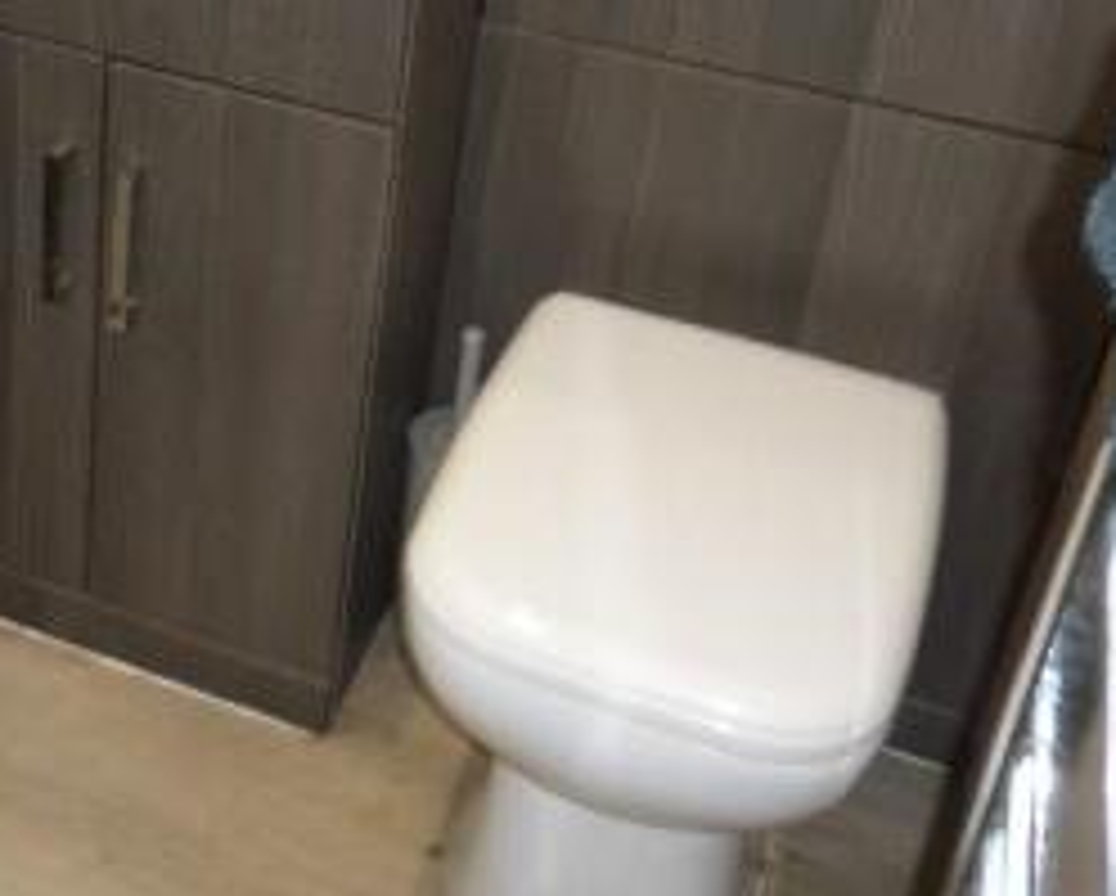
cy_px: 83
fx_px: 1819
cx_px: 142
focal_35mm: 55
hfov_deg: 32.6
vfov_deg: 26.7
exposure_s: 1/20
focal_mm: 4.3
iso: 100
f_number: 3.1
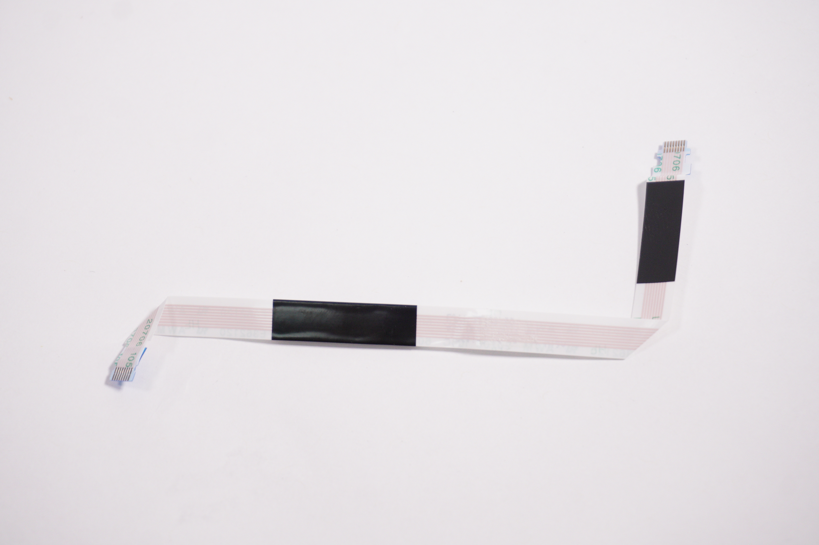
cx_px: 410
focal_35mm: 75
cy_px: 272
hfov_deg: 27.0
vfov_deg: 18.1
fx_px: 1705
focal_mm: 50
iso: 1000
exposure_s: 1/250
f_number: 5.6
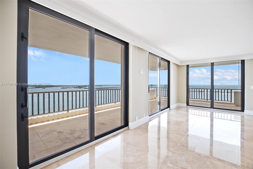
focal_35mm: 15
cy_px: 84
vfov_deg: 77.3
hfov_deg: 100.4
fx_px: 105
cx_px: 126
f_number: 3.5
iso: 100
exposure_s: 1/50
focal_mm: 10
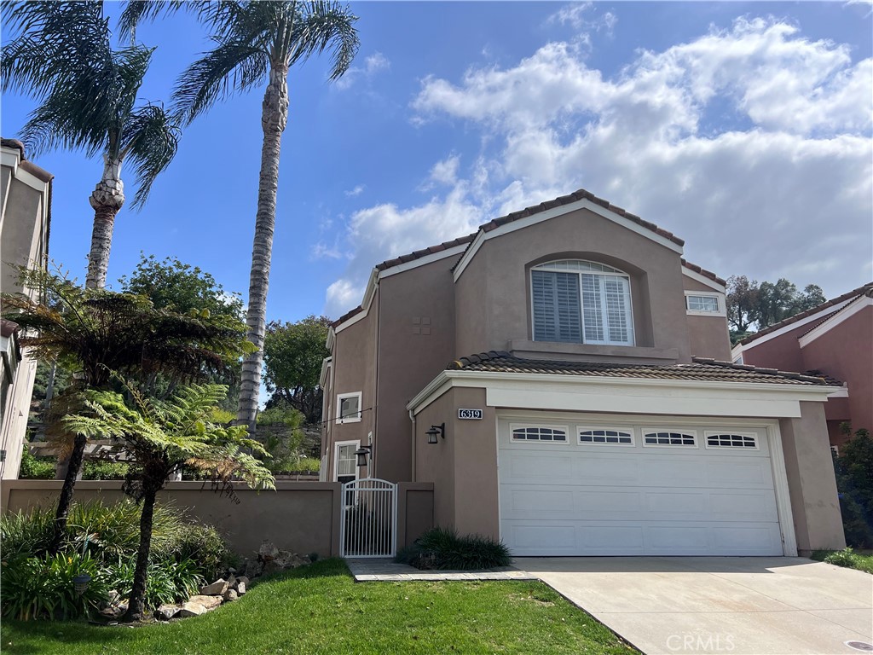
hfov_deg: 67.3
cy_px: 328
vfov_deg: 53.1
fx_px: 656
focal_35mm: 26
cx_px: 436
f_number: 1.5
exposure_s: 1/6993
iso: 50
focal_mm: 5.7
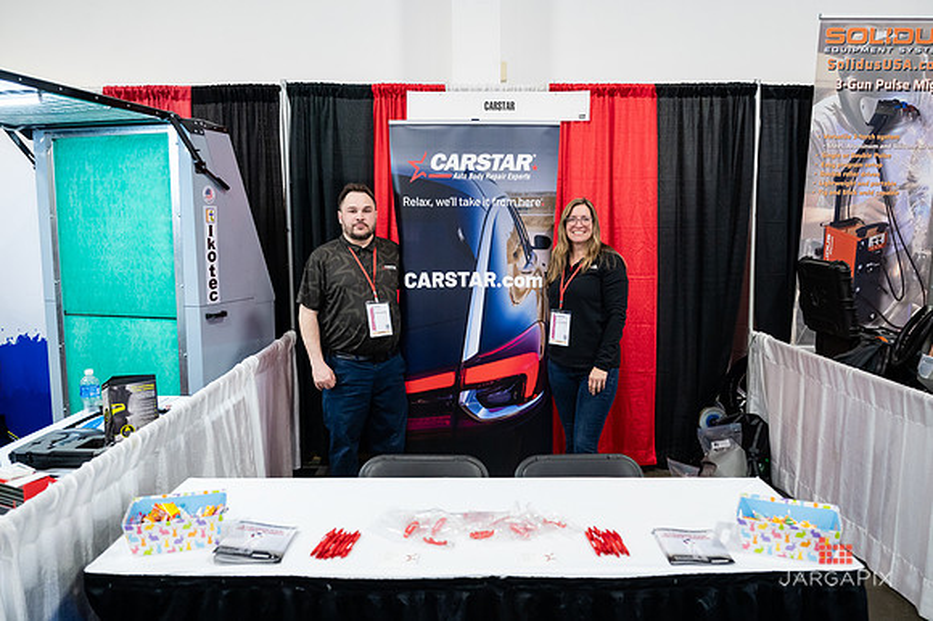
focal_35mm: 27
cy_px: 309
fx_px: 706
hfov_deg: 66.9
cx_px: 474
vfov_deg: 47.5
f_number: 3.2
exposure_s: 1/200
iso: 3200
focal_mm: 25.5
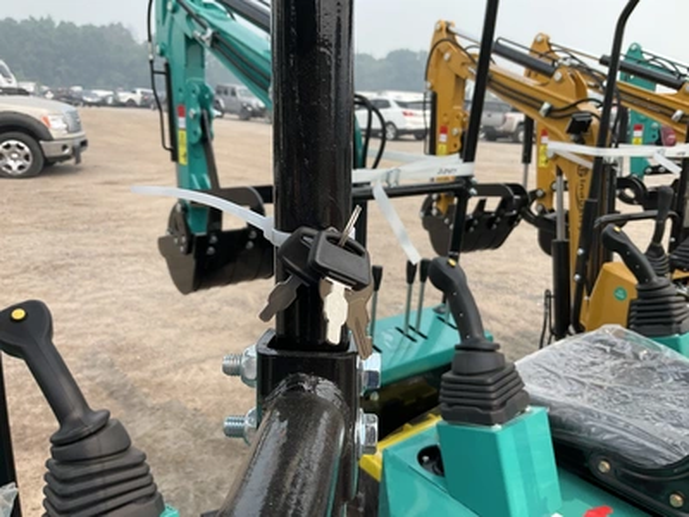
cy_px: 258
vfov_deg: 48.2
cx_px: 344
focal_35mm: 29
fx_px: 577
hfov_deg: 61.7
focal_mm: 3
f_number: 1.8
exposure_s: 1/944
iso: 25
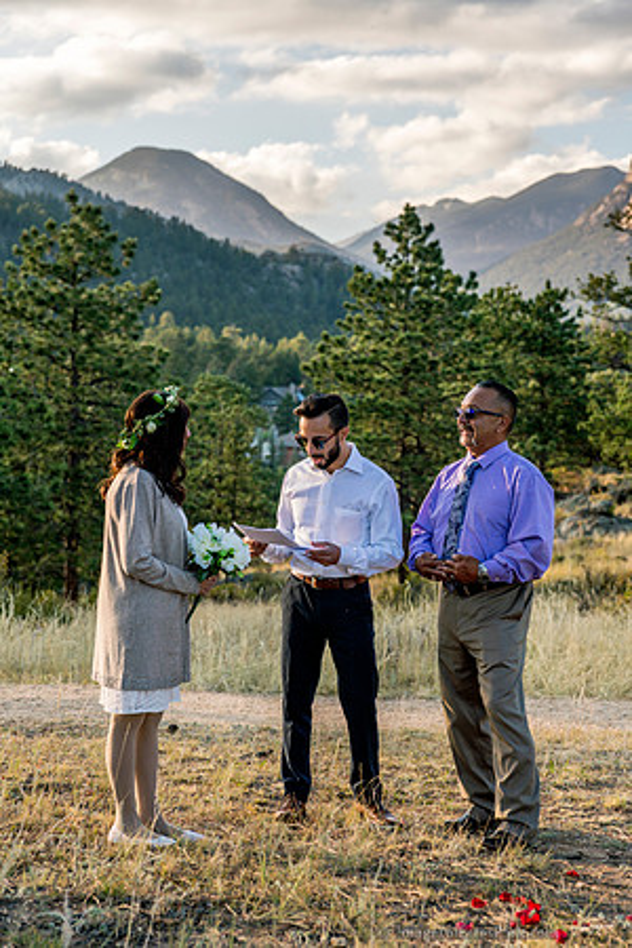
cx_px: 316
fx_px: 1843
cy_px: 474
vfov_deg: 28.8
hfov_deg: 19.5
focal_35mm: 70
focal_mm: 70
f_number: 4.5
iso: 160
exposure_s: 1/640
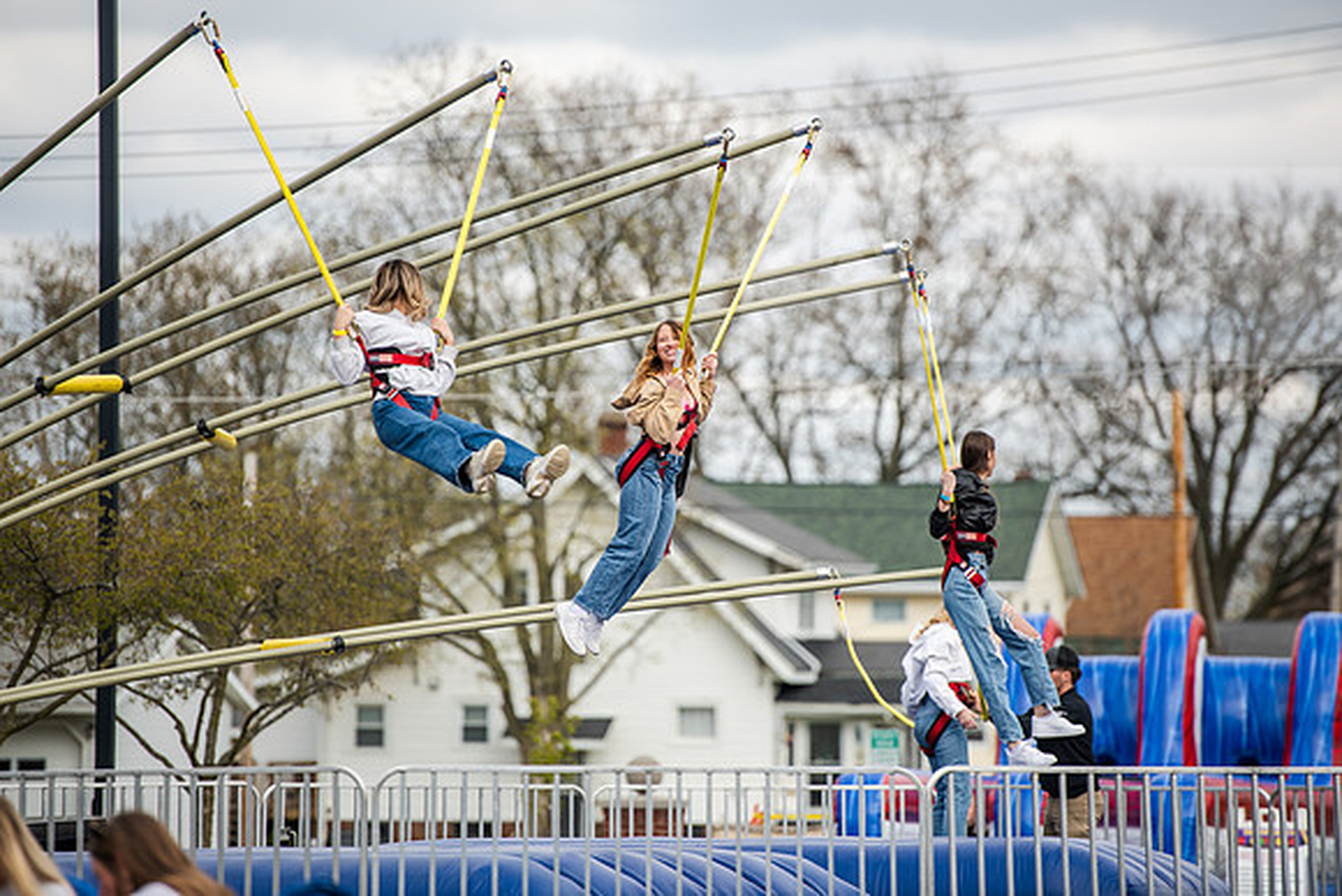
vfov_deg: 6.9
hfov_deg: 10.3
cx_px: 671
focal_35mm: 200
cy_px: 448
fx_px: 7457
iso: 100
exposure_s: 1/800
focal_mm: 200
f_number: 3.2
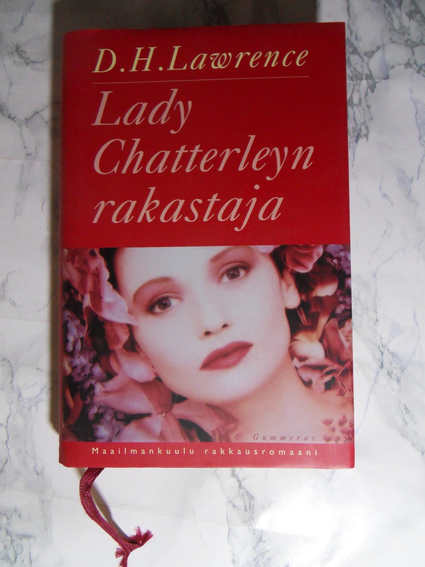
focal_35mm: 24
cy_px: 284
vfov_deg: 71.6
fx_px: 393
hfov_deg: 56.8
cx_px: 212
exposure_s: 1/30
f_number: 3.3
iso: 400
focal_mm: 4.2
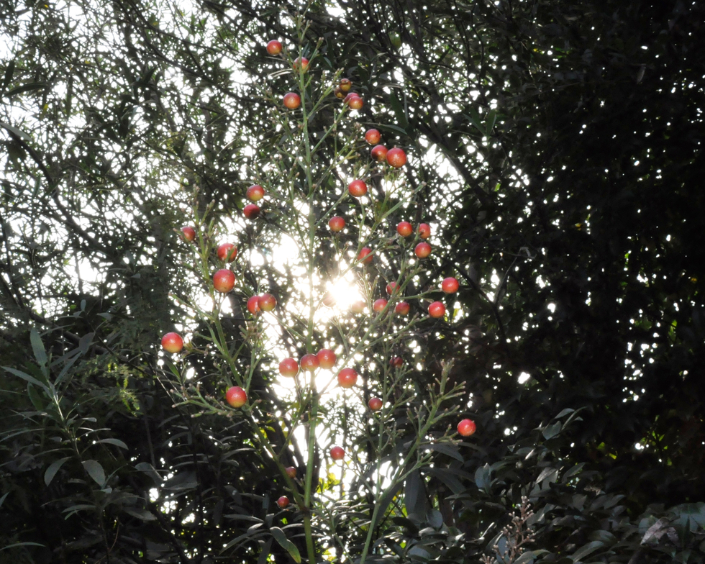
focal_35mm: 31
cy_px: 284
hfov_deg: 57.0
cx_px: 311
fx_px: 647
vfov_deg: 47.1
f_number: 22
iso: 800
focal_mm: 18
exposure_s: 1/100
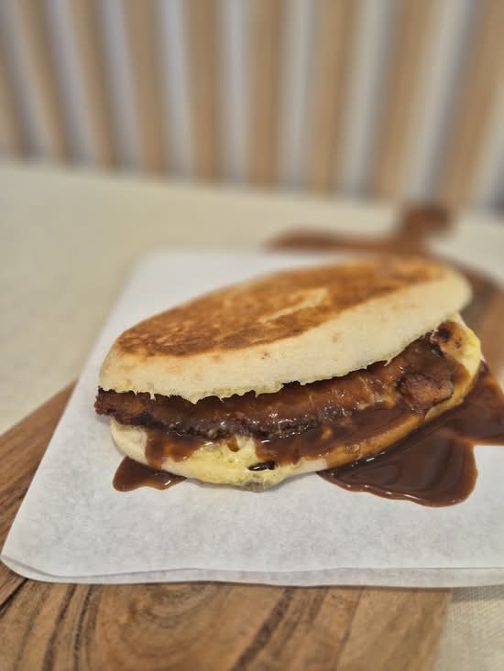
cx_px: 252
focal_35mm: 23
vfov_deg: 73.9
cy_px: 336
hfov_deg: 58.9
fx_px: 446
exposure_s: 1/100
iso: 125
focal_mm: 5.4
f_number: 1.8
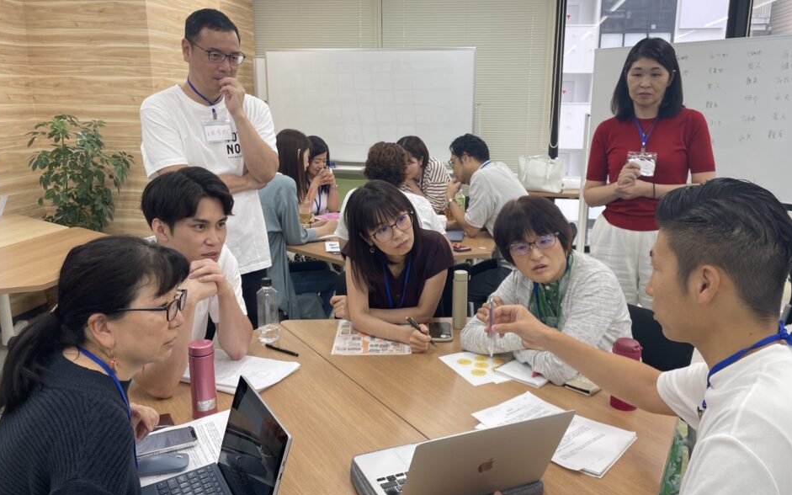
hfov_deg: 62.8
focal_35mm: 30
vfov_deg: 41.8
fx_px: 647
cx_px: 423
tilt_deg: -13.1
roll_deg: -0.2
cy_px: 256
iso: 64
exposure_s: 1/100
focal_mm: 4.2
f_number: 1.6
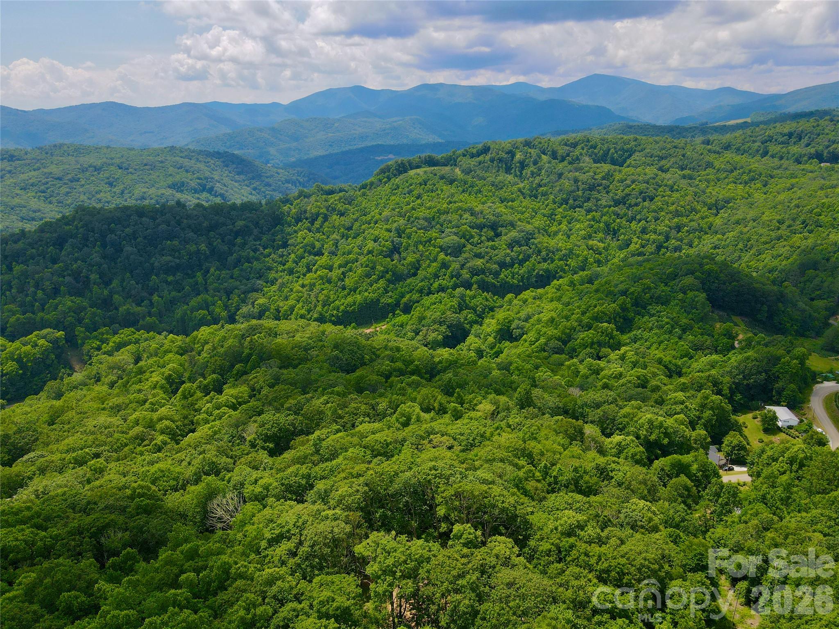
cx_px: 420
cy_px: 314
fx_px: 582
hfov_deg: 71.6
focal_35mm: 24
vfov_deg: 56.8
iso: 110
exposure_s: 1/800
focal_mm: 4.5
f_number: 2.8
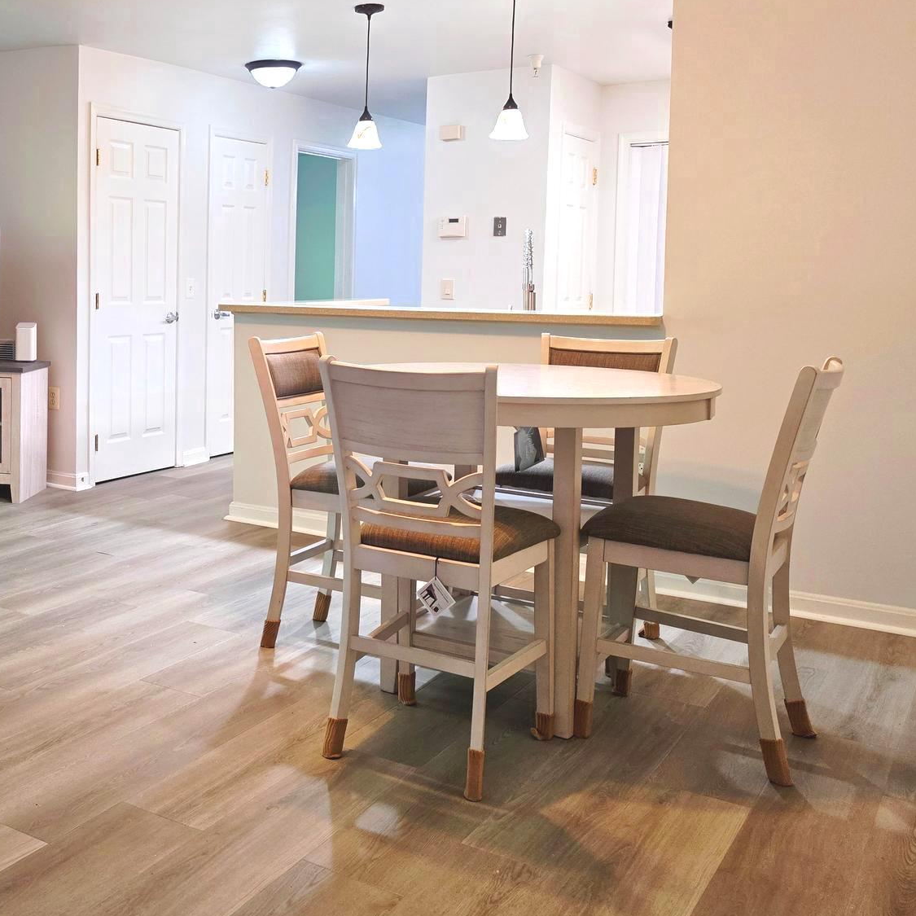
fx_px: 1108
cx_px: 150
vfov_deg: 44.6
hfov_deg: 42.4
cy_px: 347
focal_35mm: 37
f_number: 1.4
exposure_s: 1/120
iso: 100
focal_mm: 6.5
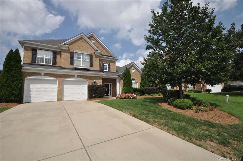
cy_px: 80
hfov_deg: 100.5
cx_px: 122
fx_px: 101
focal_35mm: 15
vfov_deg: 77.1
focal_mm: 10
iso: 200
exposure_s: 1/200
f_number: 16
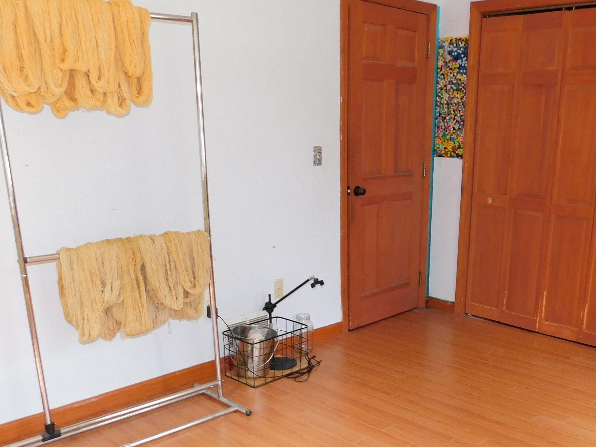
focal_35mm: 38
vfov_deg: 36.9
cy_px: 328
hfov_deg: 48.5
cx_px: 369
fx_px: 654
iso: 200
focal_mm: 4
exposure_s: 1/30
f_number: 3
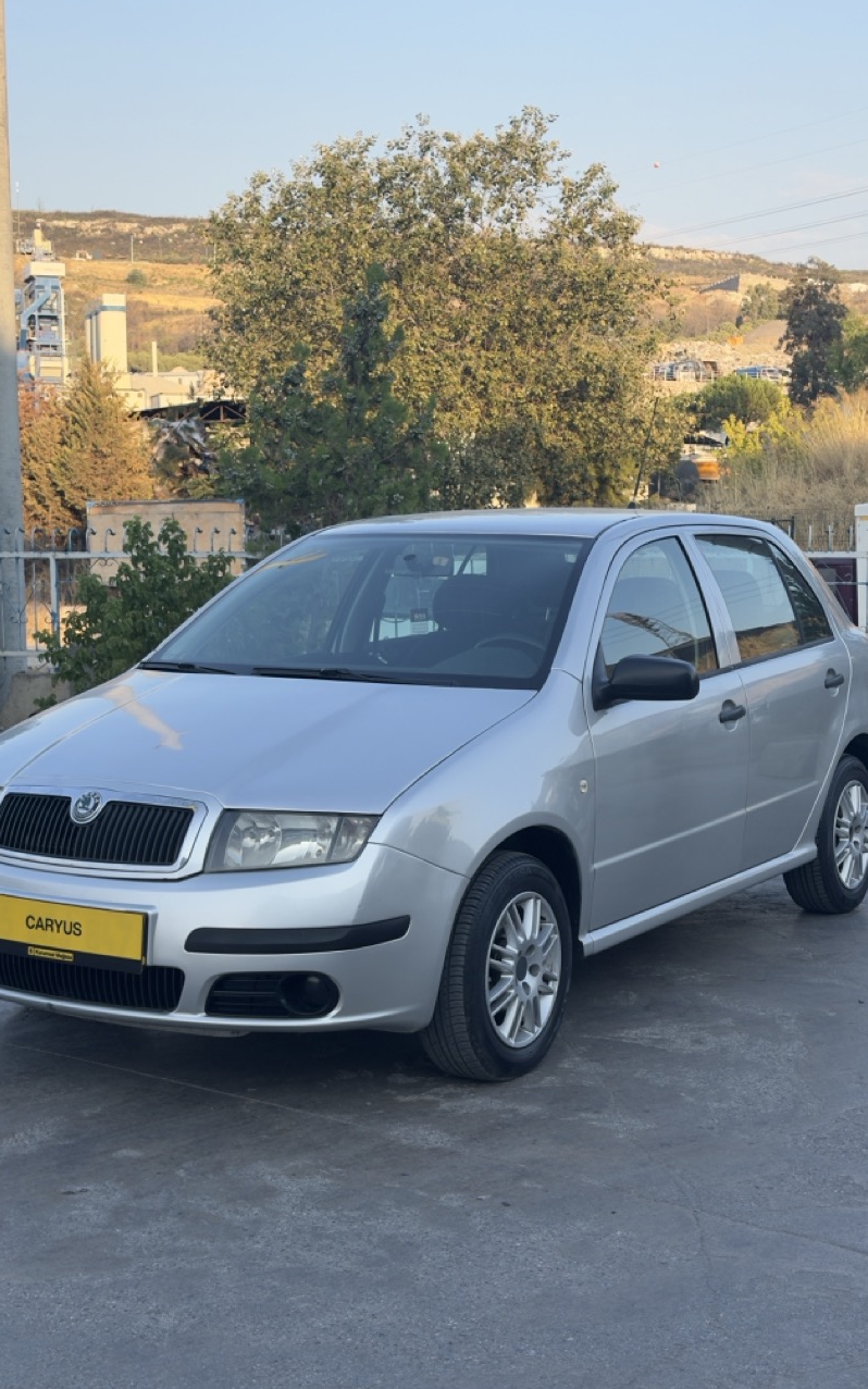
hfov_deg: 25.3
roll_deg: +0.2
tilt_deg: -6.9
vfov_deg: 39.6
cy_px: 694
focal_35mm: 51
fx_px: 1931
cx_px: 404
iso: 64
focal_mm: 6.76
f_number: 1.78
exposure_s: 1/1013
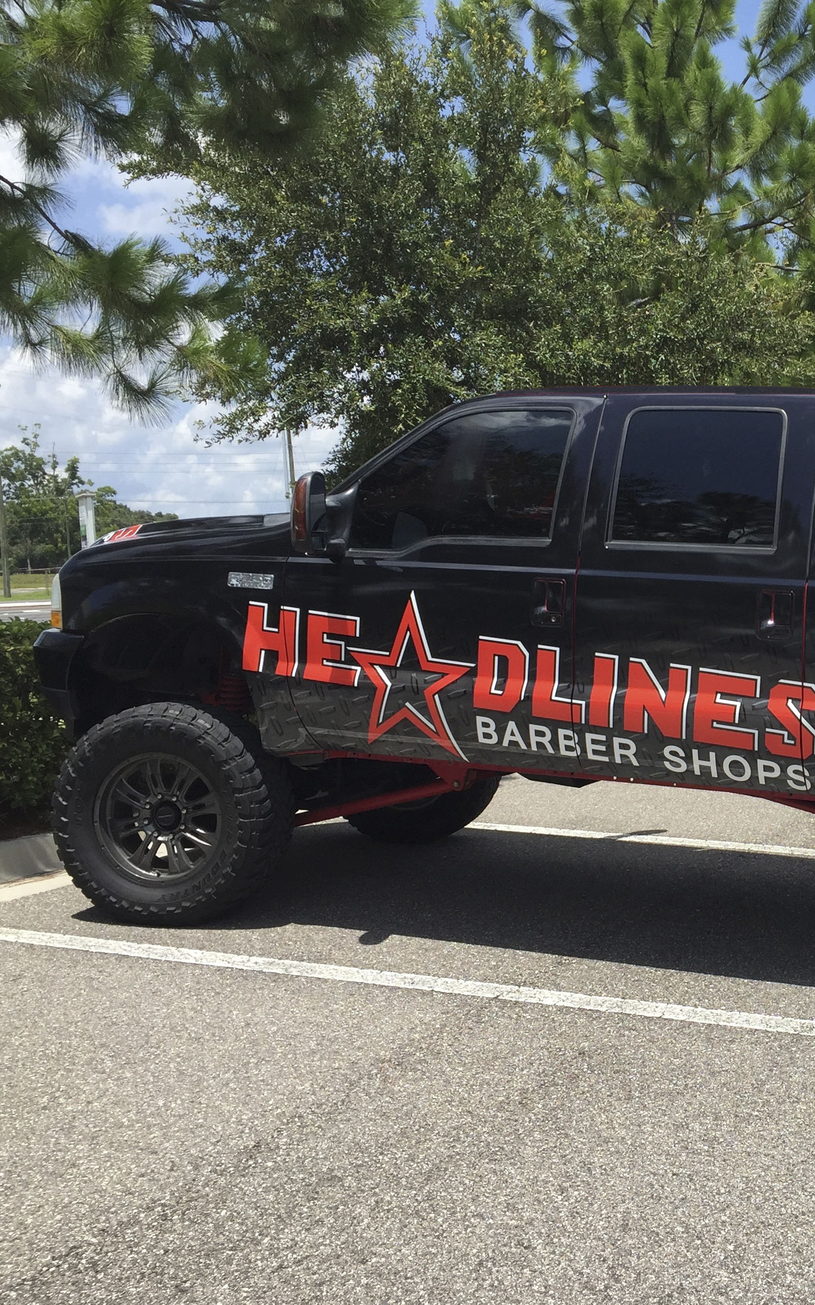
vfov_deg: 47.2
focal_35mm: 42
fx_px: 1493
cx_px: 832
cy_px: 654
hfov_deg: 28.5
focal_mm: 4.15
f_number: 2.2
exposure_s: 1/1522
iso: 32
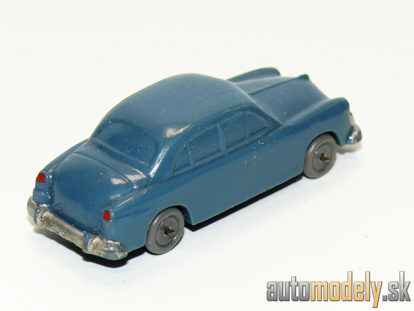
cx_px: 207
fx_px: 1878
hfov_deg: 12.6
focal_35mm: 157
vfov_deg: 9.5
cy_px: 156
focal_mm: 18.6
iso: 100
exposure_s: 1/30
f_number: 4
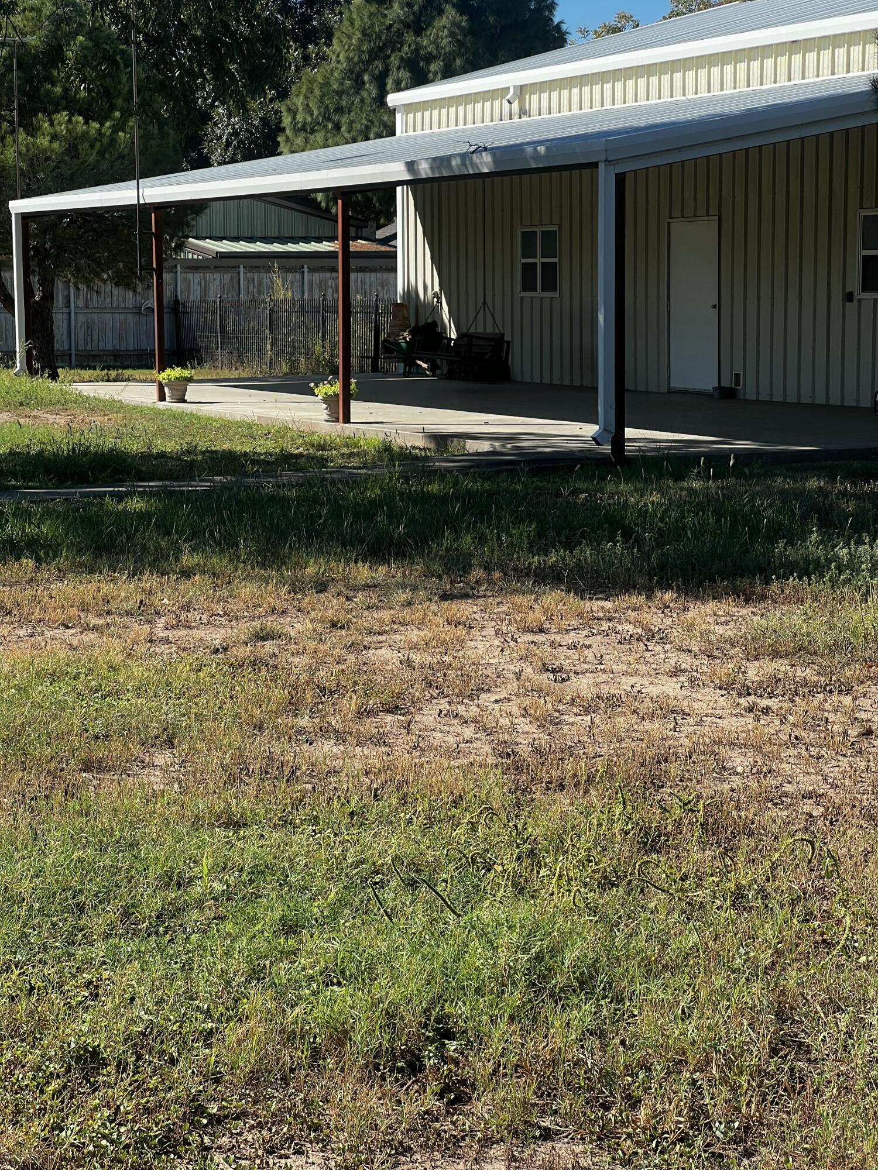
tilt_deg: -5.8
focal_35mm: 77
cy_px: 585
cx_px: 439
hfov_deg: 19.1
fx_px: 2604
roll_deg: +0.1
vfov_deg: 25.3
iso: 32
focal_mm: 9
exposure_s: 1/419
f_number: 2.8
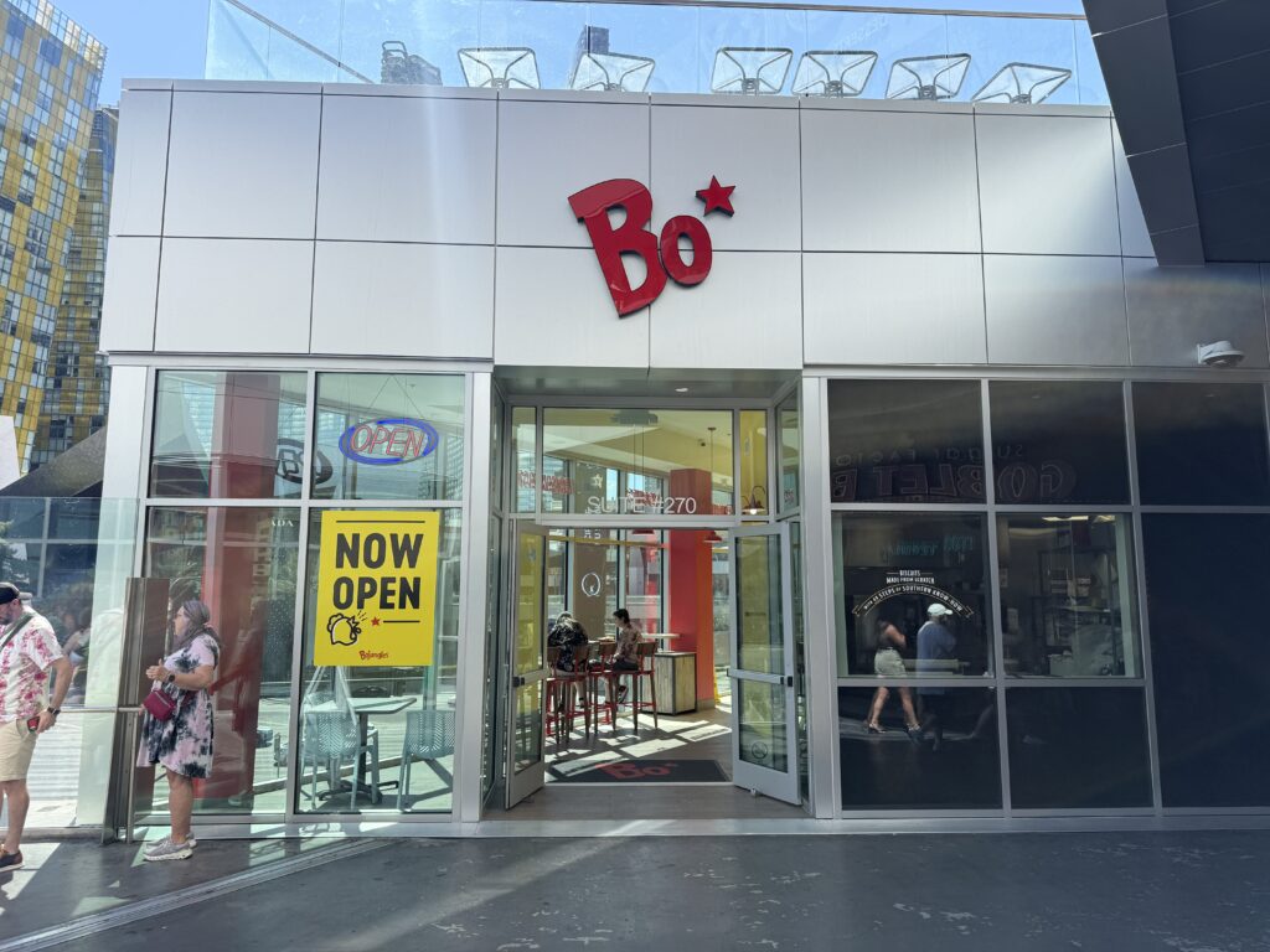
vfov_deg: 56.8
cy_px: 476
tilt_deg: +9.0
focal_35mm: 24
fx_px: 881
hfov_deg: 71.6
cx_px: 635
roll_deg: -0.2
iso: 80
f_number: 1.78
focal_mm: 6.76
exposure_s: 1/2299
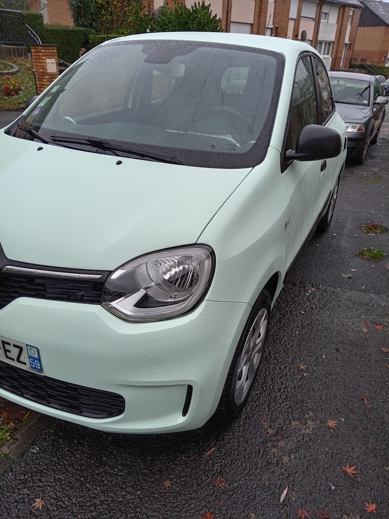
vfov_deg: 67.3
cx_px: 194
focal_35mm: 26
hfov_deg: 53.1
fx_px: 390
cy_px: 260
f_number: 1.8
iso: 102
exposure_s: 1/175
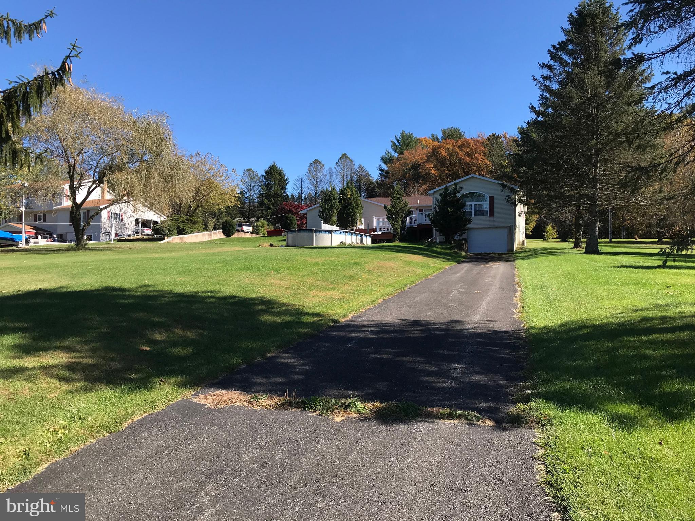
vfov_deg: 49.7
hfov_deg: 63.4
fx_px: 562
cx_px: 348
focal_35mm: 28
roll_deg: -0.8
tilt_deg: +3.7
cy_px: 260
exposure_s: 1/1259
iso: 20
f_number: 1.8
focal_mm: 3.99
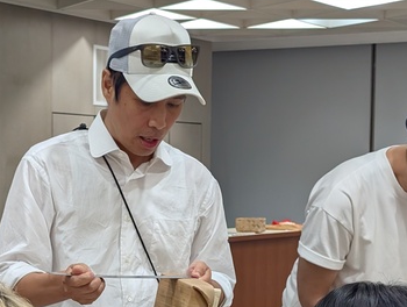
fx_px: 1155
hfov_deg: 19.9
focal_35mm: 98
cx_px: 140
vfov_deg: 15.0
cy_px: 254
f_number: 1.68
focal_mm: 6.9
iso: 223
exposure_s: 1/120
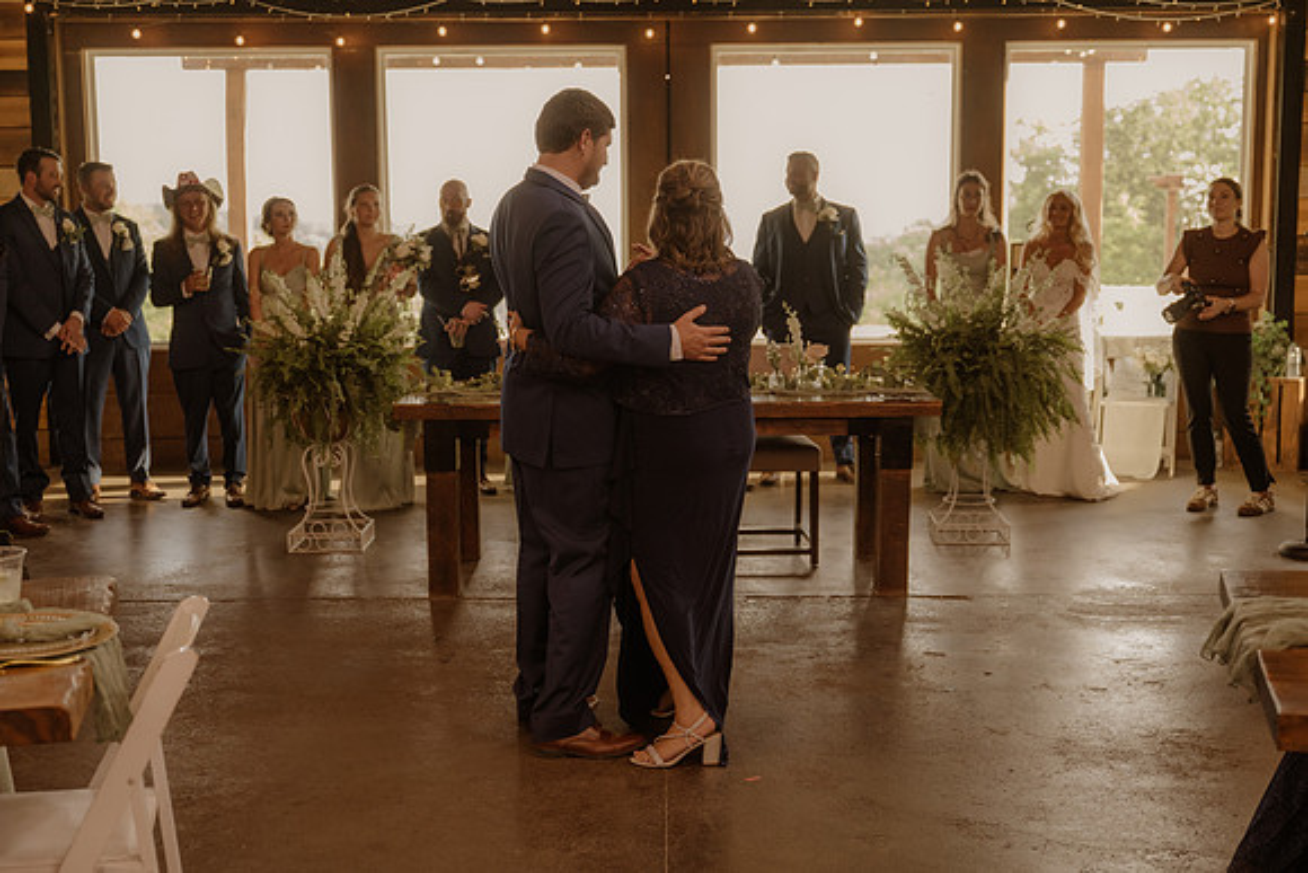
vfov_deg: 29.8
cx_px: 654
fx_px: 1641
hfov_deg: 43.4
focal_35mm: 45
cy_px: 436
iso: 1000
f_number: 3.2
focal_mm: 44
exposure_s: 1/200
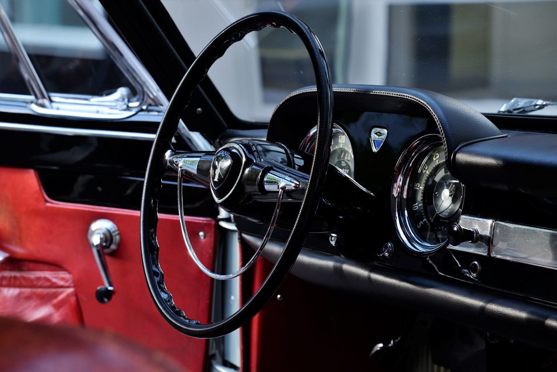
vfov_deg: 11.4
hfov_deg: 17.1
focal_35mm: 120
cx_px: 278
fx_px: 1858
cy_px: 186
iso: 320
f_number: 7.1
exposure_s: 1/60
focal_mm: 120
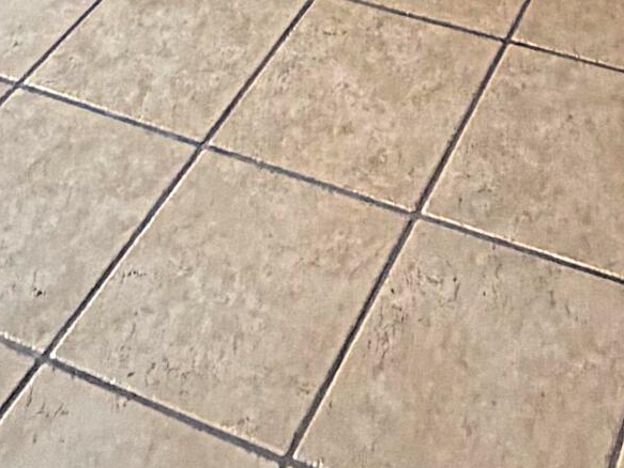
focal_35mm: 72
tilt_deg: -7.3
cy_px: -730
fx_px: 1299
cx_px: 466
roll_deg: +2.8
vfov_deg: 13.4
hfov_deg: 26.7
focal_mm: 2.22
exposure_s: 1/60
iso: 250
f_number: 2.2
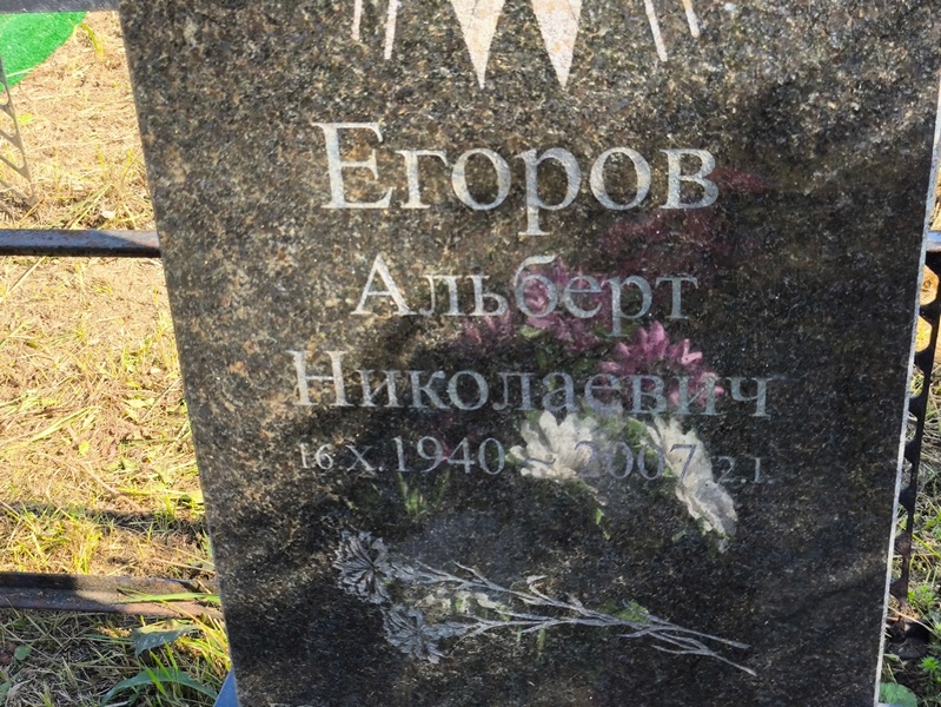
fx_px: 1360
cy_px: 354
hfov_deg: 38.2
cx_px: 470
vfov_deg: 29.1
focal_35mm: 50
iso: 50
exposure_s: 1/300
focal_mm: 4.71
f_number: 1.7
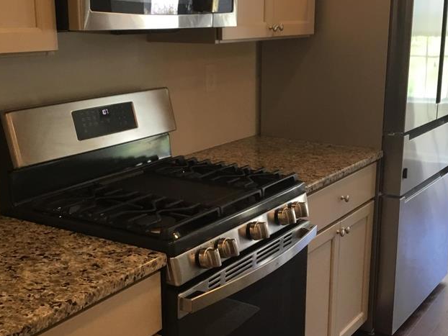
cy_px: 178
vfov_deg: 28.6
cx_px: 215
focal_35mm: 51
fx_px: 660
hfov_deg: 37.5
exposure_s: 1/30
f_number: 2.4
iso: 40
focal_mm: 3.3
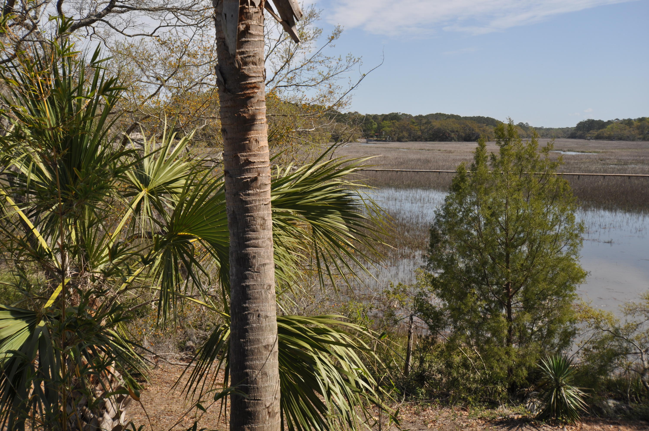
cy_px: 216
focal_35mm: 36
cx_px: 324
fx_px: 648
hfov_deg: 53.2
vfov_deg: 36.8
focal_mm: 24
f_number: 9
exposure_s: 1/320
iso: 200
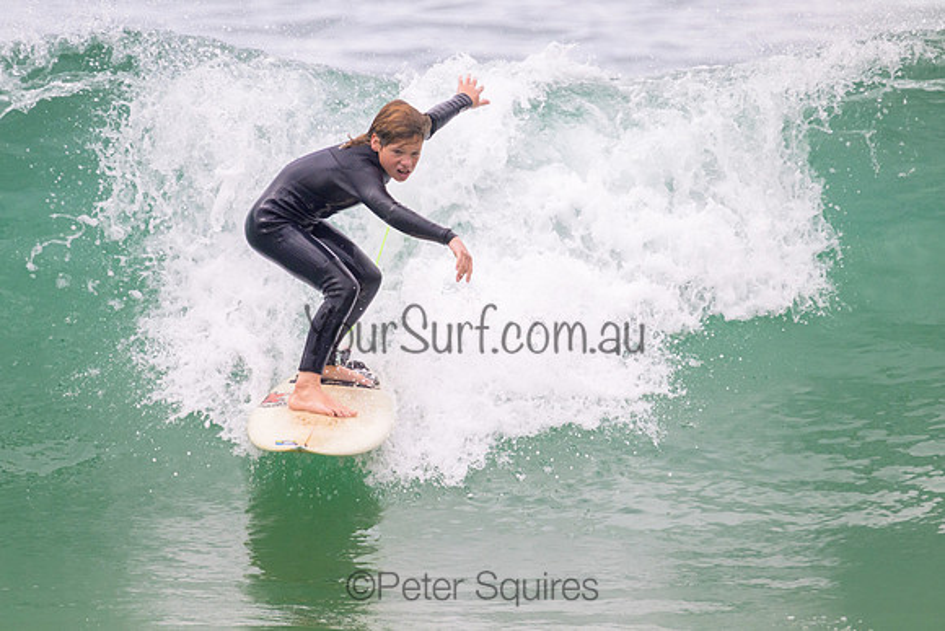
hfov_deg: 2.4
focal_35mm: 853
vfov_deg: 1.6
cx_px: 445
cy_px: 297
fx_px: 22398
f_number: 11
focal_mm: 800
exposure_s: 1/1250
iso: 1250
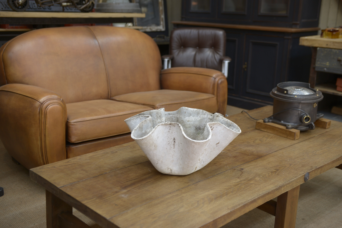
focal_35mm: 45
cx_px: 171
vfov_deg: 29.9
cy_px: 114
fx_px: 428
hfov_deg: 43.6
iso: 200
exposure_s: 1/50
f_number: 3.5
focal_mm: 45
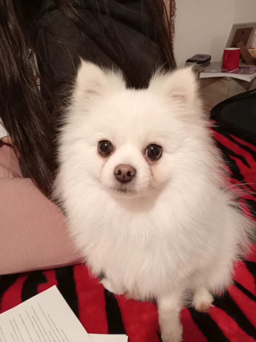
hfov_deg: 51.3
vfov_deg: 65.3
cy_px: 171
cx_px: 128
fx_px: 266
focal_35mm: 27
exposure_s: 1/33.3
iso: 3946
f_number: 1.8
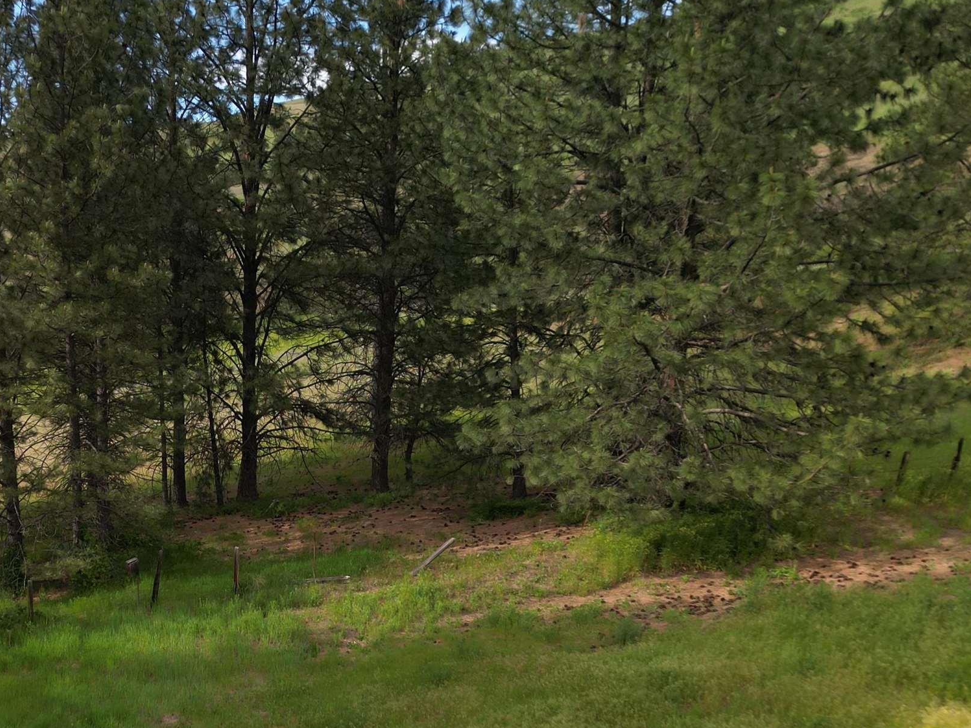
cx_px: 202
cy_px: 664
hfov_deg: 39.7
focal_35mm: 46
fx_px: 1290
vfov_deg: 30.1
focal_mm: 6.72
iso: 100
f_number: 1.7
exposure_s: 1/100
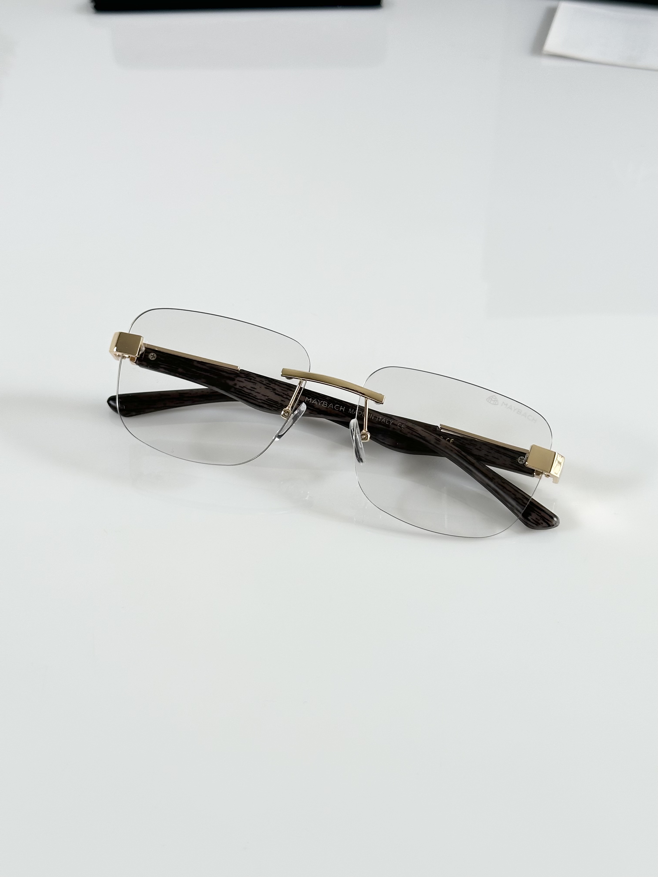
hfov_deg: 30.3
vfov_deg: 39.7
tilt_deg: -43.5
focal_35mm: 48
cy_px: 438
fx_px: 1217
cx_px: 329
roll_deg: +1.0
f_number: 1.78
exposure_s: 1/121
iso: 64
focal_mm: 6.86
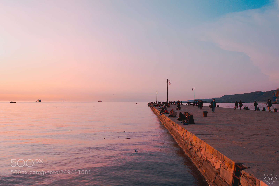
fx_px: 232
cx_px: 140
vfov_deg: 43.6
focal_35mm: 30
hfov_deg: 61.9
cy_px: 93
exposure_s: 1/500
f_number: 11
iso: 400
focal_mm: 20
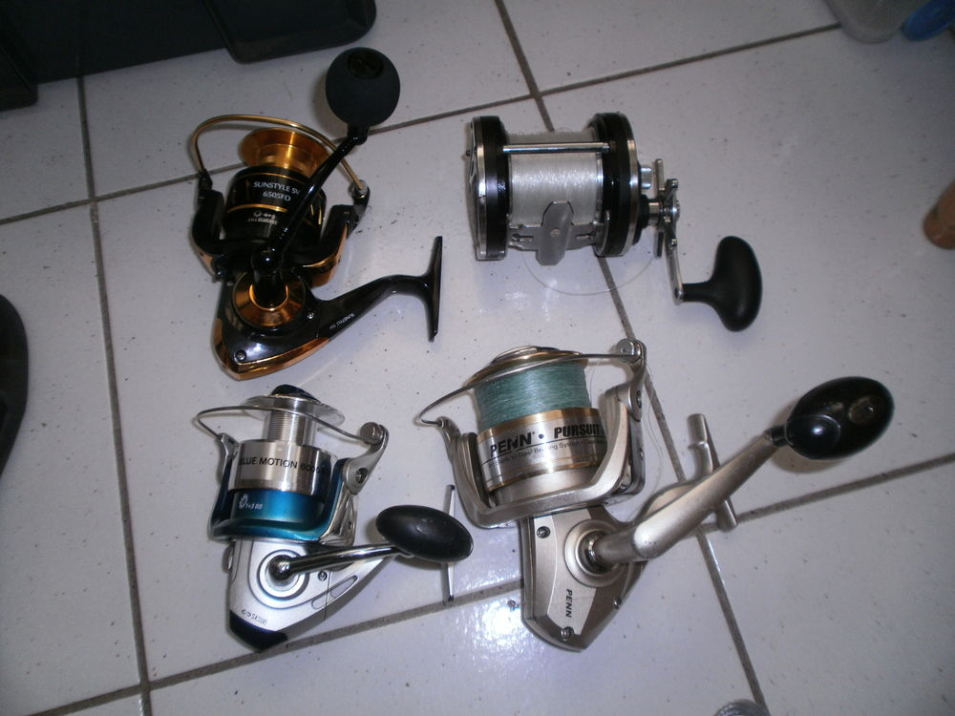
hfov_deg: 67.3
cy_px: 358
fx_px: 717
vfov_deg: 53.1
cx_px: 478
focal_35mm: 26
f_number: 2.6
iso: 125
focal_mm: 4.65
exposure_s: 1/25
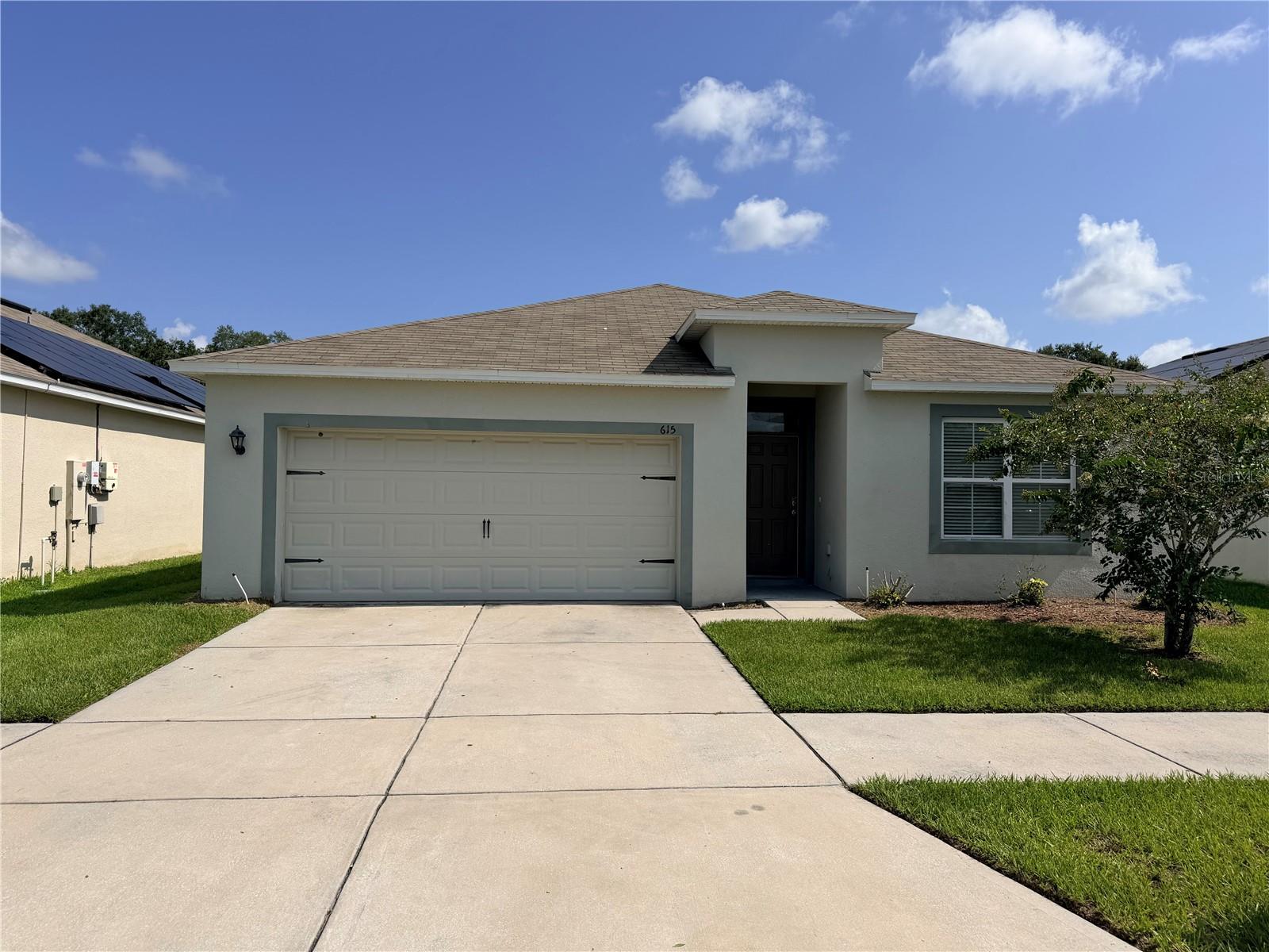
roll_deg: +0.3
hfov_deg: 71.6
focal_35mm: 24
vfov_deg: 56.8
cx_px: 634
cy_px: 476
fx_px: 880
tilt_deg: +0.9
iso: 80
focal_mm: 6.76
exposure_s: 1/9091
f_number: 1.78
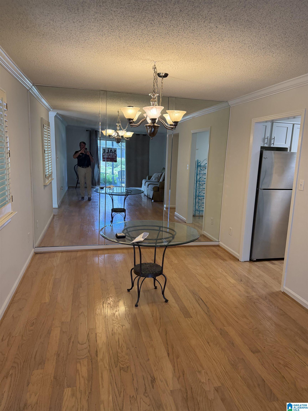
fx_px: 285
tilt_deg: -8.2
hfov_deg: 56.8
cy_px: 206
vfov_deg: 71.6
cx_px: 154
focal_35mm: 24
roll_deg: -1.2
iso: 200
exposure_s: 1/146
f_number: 1.78
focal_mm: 6.76
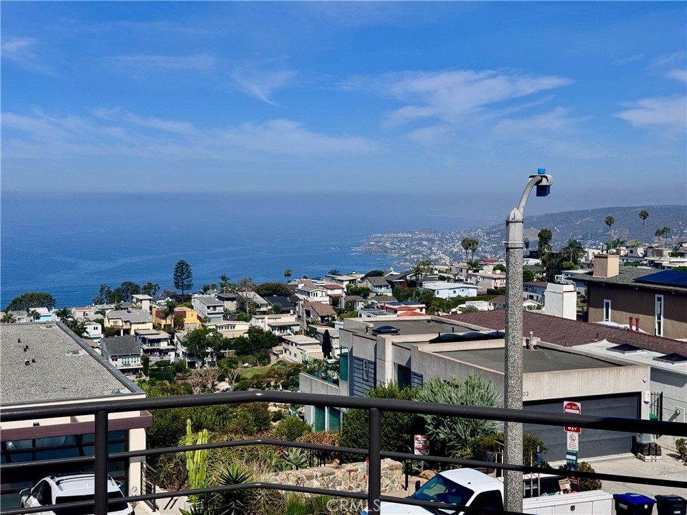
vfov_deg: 30.3
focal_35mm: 48
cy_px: 258
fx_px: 953
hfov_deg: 39.7
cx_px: 344
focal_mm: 6.76
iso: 64
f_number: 1.78
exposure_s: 1/9009
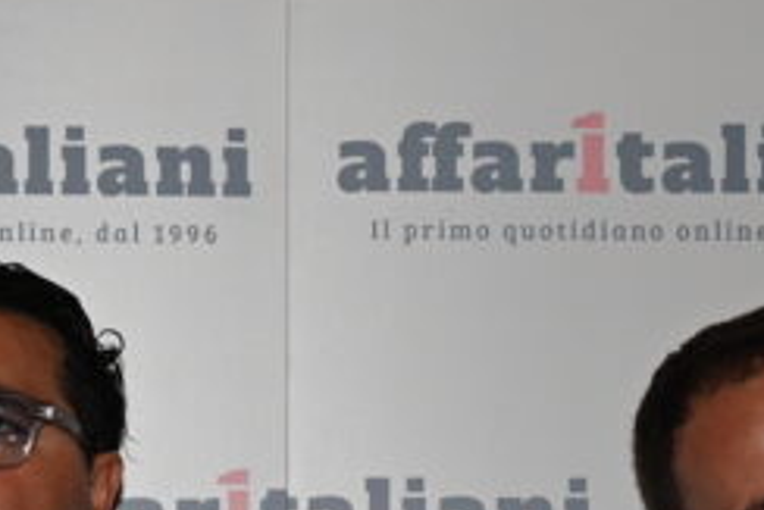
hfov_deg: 10.7
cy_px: 879
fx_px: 4077
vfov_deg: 7.0
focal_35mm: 192
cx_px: 219
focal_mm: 39
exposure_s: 1/100
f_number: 5
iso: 1000
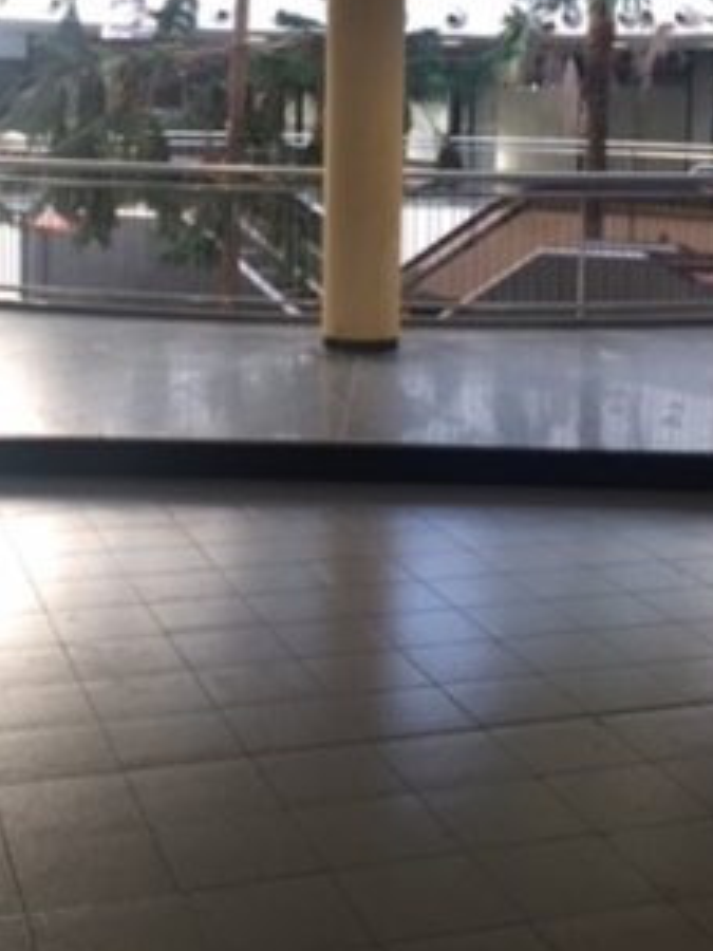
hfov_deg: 25.2
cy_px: 241
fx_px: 1593
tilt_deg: -3.8
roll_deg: -0.1
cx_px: 355
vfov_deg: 32.6
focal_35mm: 58
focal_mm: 4.15
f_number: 2.2
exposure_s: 1/30
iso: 40
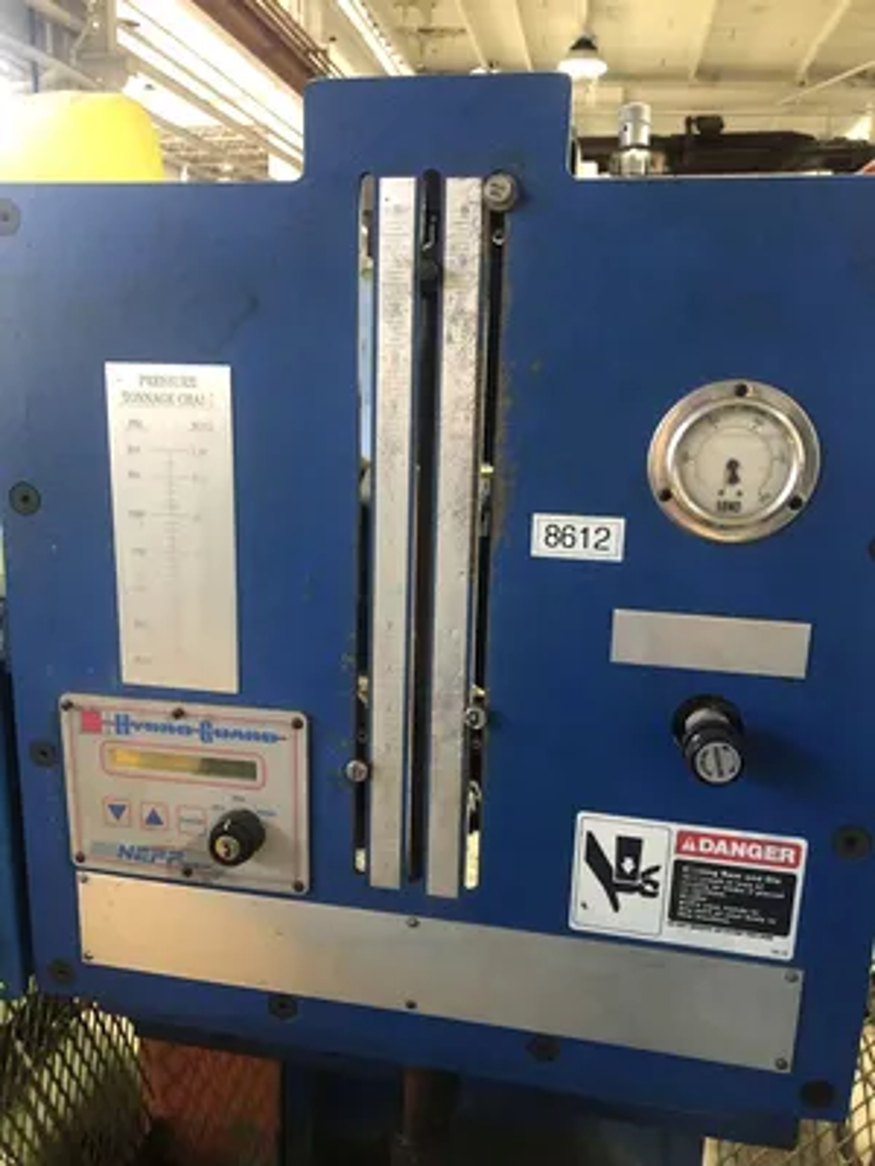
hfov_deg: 49.7
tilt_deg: -13.6
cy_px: 583
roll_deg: -2.4
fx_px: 944
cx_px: 438
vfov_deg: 63.4
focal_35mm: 28
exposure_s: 1/15
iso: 100
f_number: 1.8
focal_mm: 4
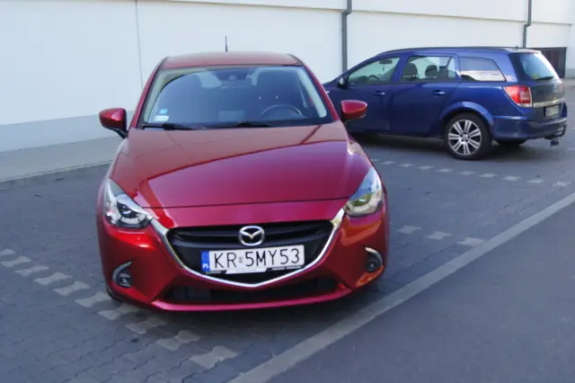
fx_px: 575
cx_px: 288
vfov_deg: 36.8
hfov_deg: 53.2
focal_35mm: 36
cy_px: 192
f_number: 6.3
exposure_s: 1/50
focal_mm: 24
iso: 100
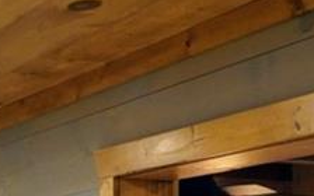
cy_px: 338
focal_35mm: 135
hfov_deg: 15.3
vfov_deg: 9.3
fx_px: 1155
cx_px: 46
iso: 5000
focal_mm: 29
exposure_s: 1/160
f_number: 3.5
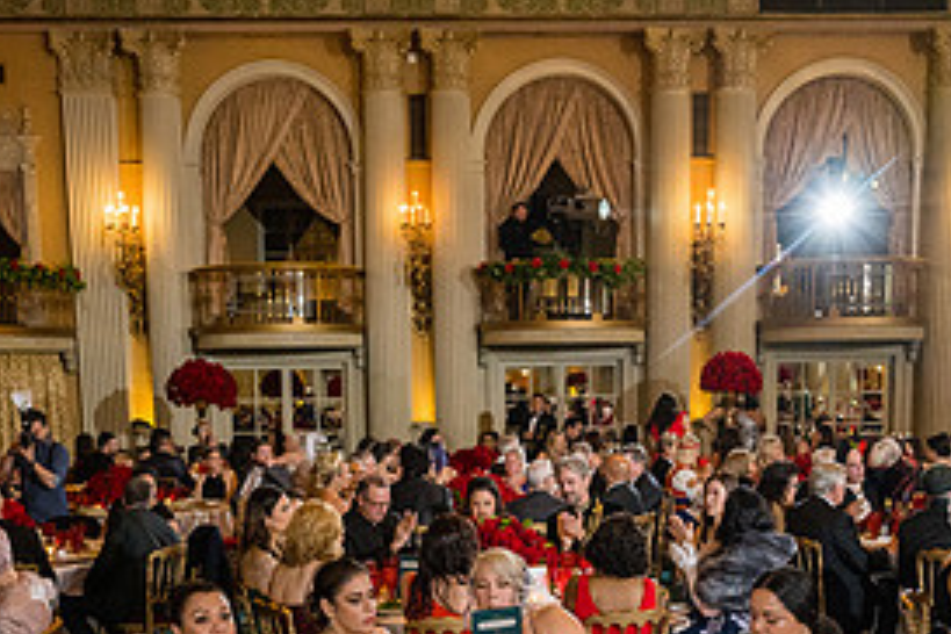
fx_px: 1347
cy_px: 604
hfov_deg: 38.9
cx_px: 512
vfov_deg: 25.4
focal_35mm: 51
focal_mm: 24
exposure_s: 1/125
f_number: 3.2
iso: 2500
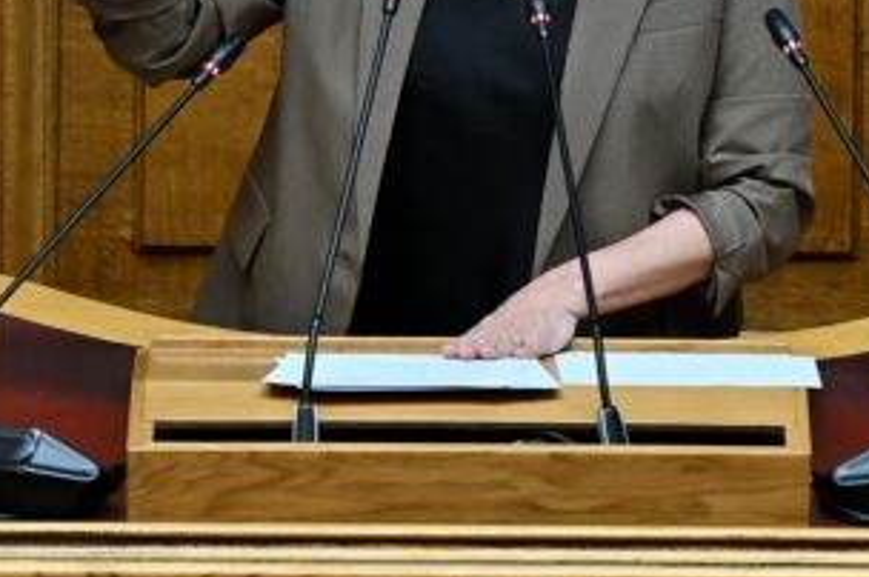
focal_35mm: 782
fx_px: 18856
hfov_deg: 2.6
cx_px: 489
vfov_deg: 1.8
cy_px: 4
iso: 2000
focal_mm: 340
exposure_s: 1/250
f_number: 6
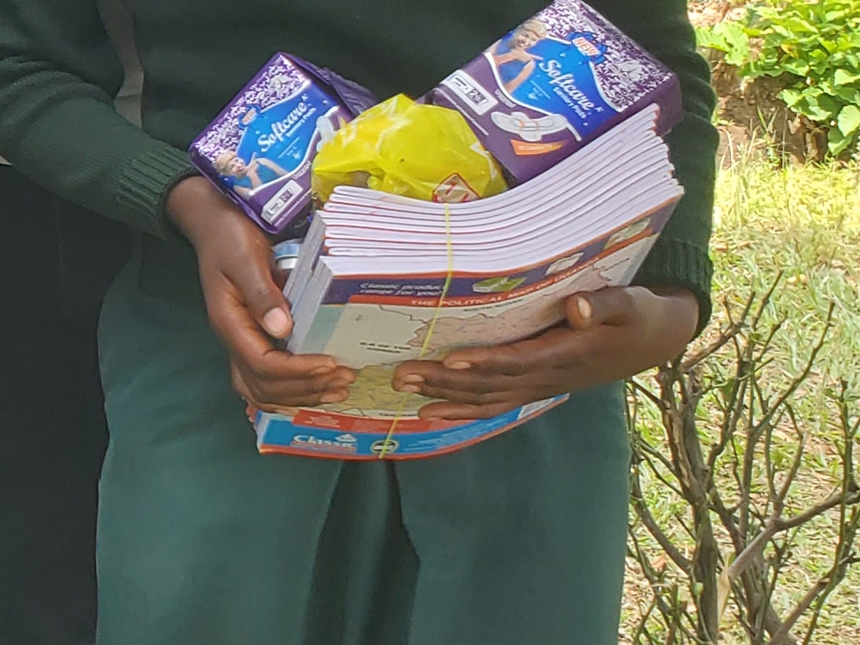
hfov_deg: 15.3
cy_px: 118
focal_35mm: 107
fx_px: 2658
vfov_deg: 13.8
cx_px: -777
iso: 50
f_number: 2.4
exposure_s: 1/218
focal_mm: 4.3
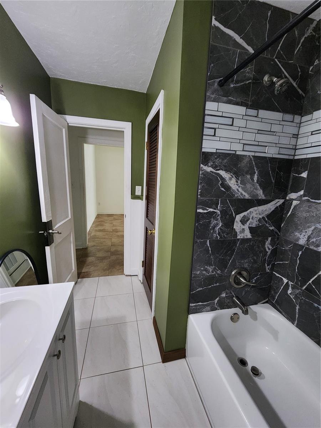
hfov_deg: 89.9
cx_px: 160
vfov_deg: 106.2
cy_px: 214
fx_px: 161
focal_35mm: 13
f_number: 2.2
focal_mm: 2.2
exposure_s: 1/30
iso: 640
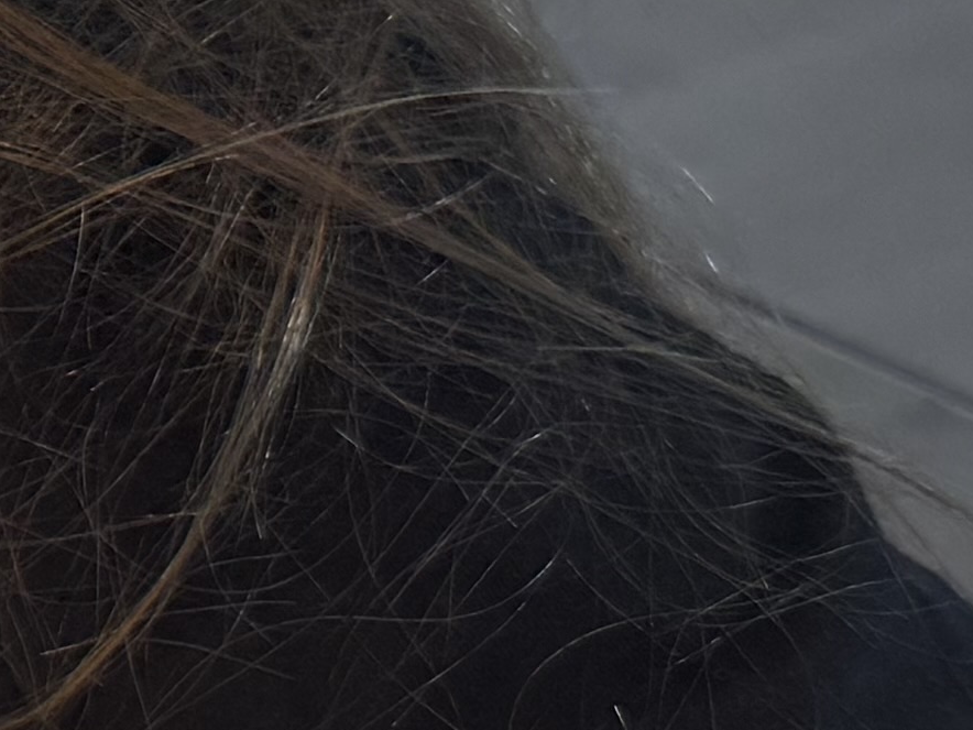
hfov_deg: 11.2
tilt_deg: -28.3
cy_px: 366
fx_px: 4357
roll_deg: +1.1
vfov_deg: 9.6
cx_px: -1160
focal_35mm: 155
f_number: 1.78
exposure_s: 1/120
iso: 125
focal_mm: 6.76
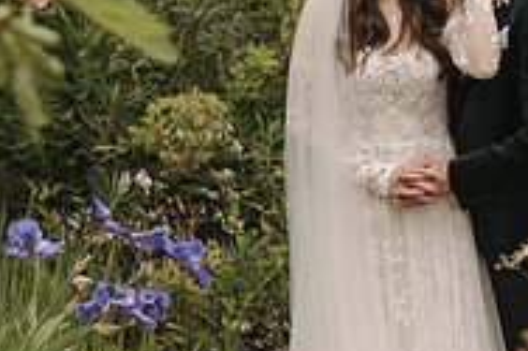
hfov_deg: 6.8
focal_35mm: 299
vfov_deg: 4.6
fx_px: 4381
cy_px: 120
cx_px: 840
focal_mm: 85
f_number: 2
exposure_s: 1/6400
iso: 400
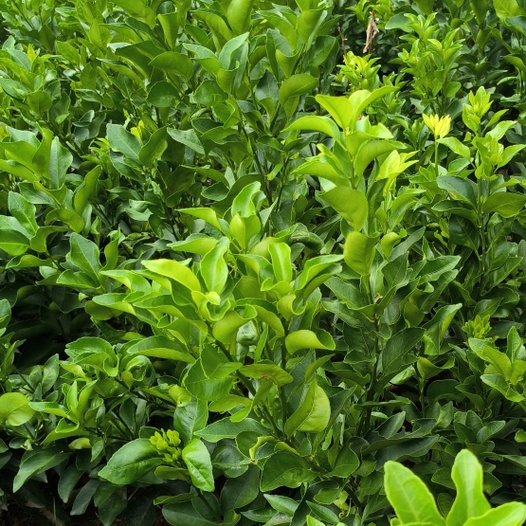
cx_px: 368
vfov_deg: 42.5
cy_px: 334
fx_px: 670
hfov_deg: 42.0
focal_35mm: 39
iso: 50
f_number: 1.79
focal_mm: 4.69
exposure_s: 1/163
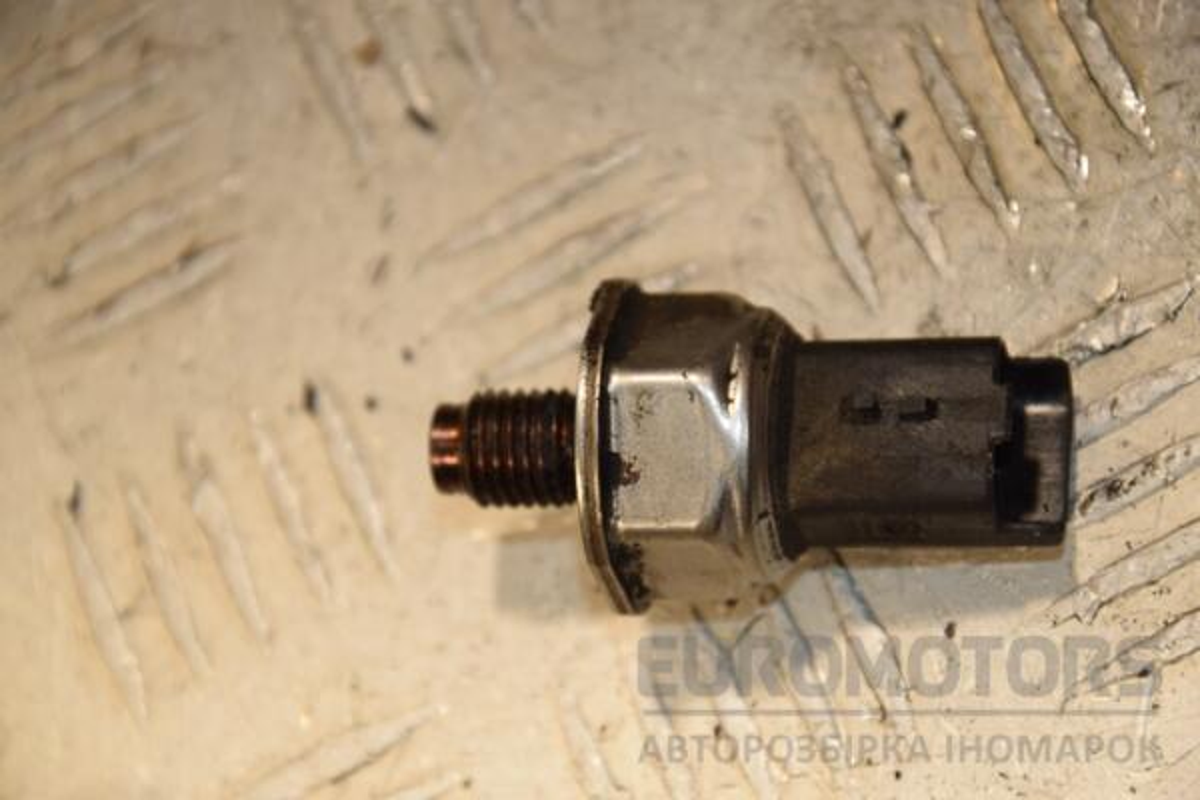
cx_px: 600
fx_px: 5250
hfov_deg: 13.0
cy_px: 400
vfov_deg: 8.7
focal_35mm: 158
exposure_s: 1/200
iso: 800
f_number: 7.1
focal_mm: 105
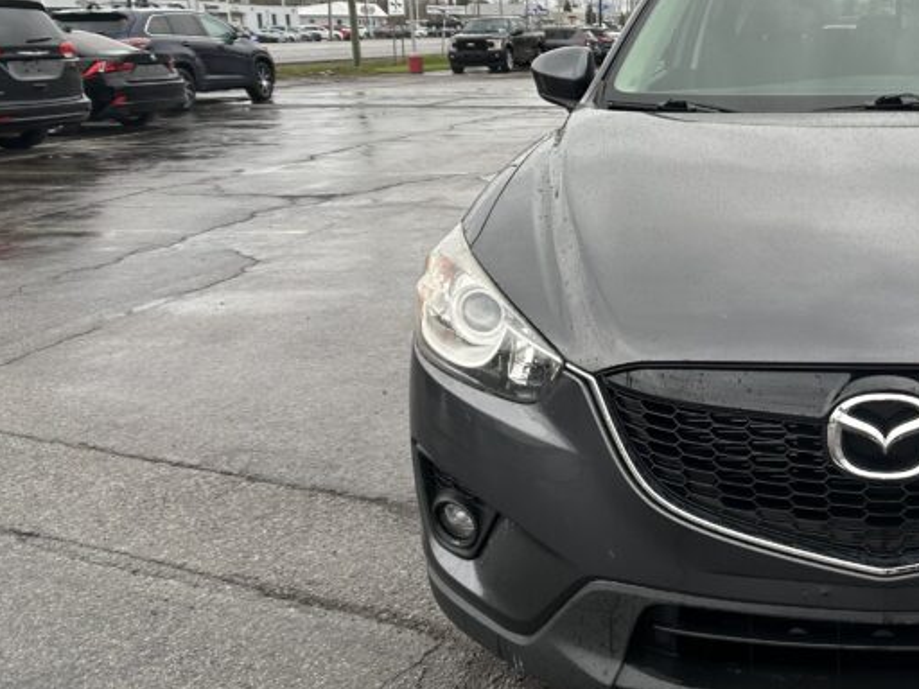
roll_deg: -0.5
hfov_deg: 35.0
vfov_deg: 28.0
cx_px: 799
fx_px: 1381
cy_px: 273
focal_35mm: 52
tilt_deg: -13.7
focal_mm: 5.7
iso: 50
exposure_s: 1/397
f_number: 1.5
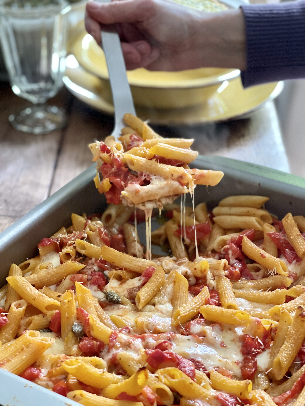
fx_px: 752
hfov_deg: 22.9
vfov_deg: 30.3
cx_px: 152
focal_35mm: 64
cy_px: 203
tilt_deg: -31.0
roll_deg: -2.3
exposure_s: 1/33
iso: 400
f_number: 2.2
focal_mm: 7.5
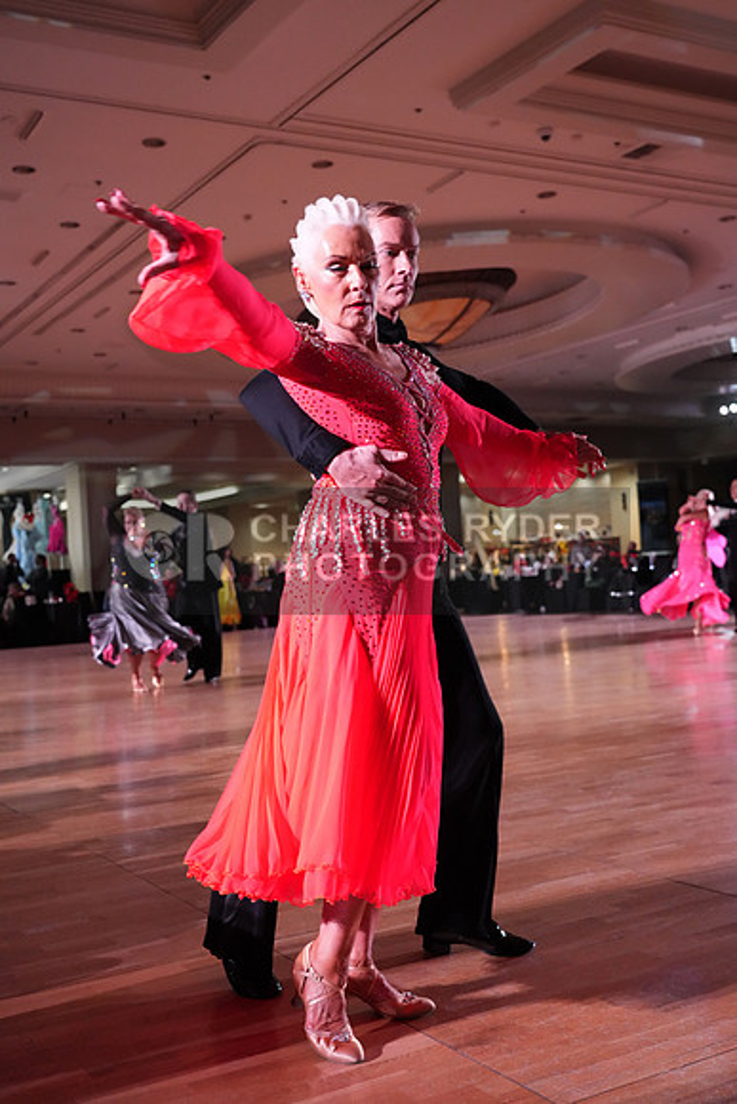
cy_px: 552
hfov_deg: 35.1
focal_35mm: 38
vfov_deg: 50.7
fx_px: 1166
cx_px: 368
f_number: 5
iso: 5000
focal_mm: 38
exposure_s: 1/320
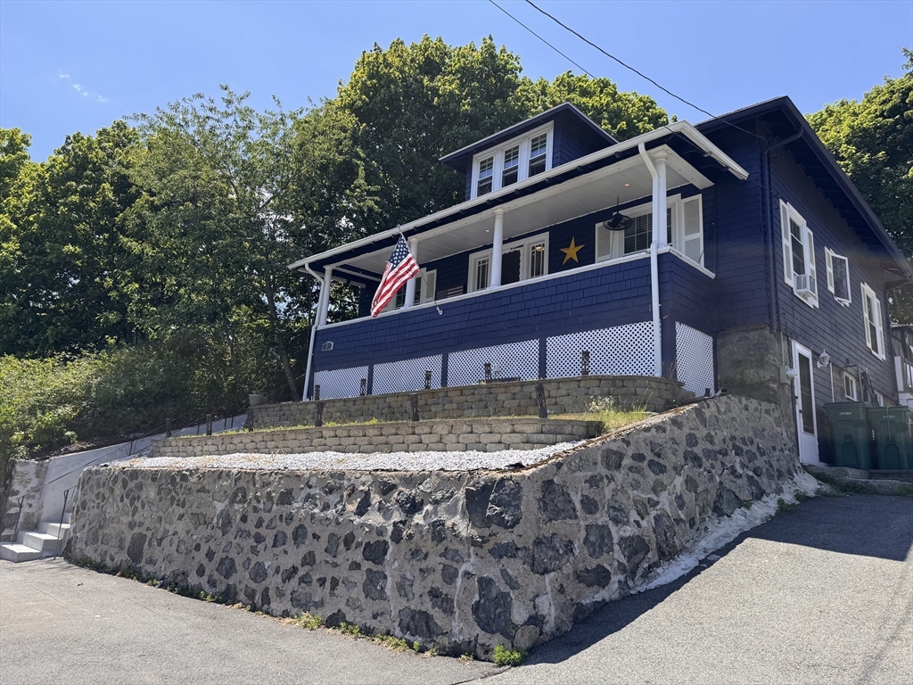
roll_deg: -3.2
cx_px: 456
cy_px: 342
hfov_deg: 71.6
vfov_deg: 56.8
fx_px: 633
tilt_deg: +12.5
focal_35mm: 24
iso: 80
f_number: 1.78
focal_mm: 6.76
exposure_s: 1/1721
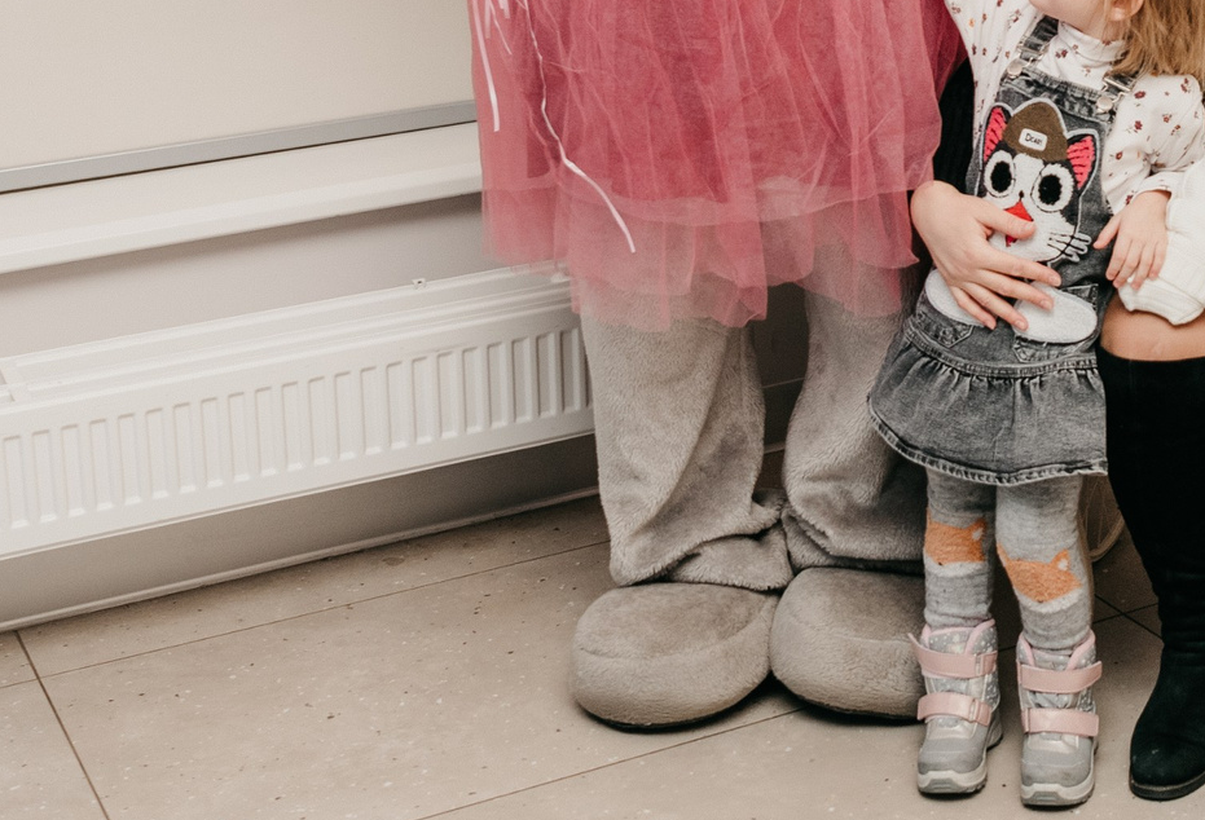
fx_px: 2493
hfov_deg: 26.4
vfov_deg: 17.9
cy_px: -121
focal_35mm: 74
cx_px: 1039
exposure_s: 1/160
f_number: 4
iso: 250
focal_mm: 24
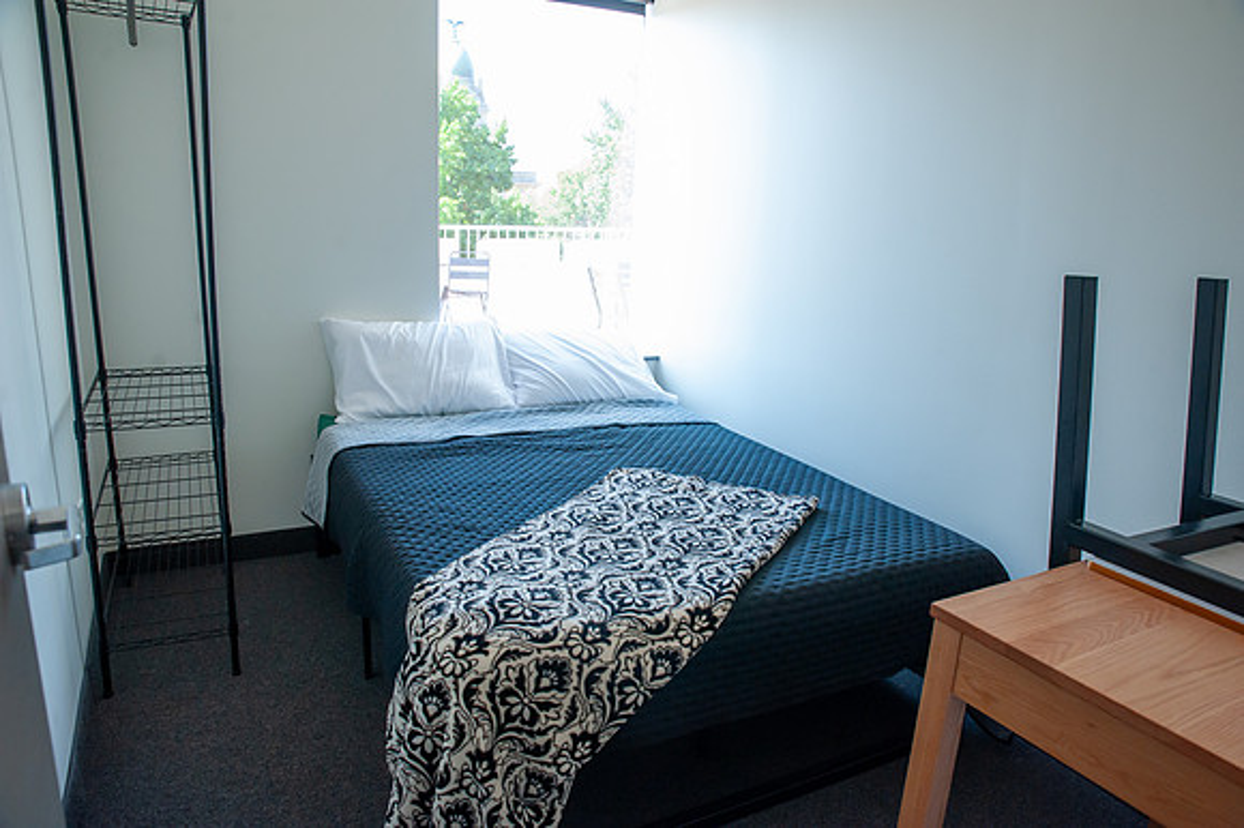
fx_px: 829
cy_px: 414
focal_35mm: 24
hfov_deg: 73.8
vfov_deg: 53.1
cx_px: 622
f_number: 7.1
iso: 1250
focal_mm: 24
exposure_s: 1/160
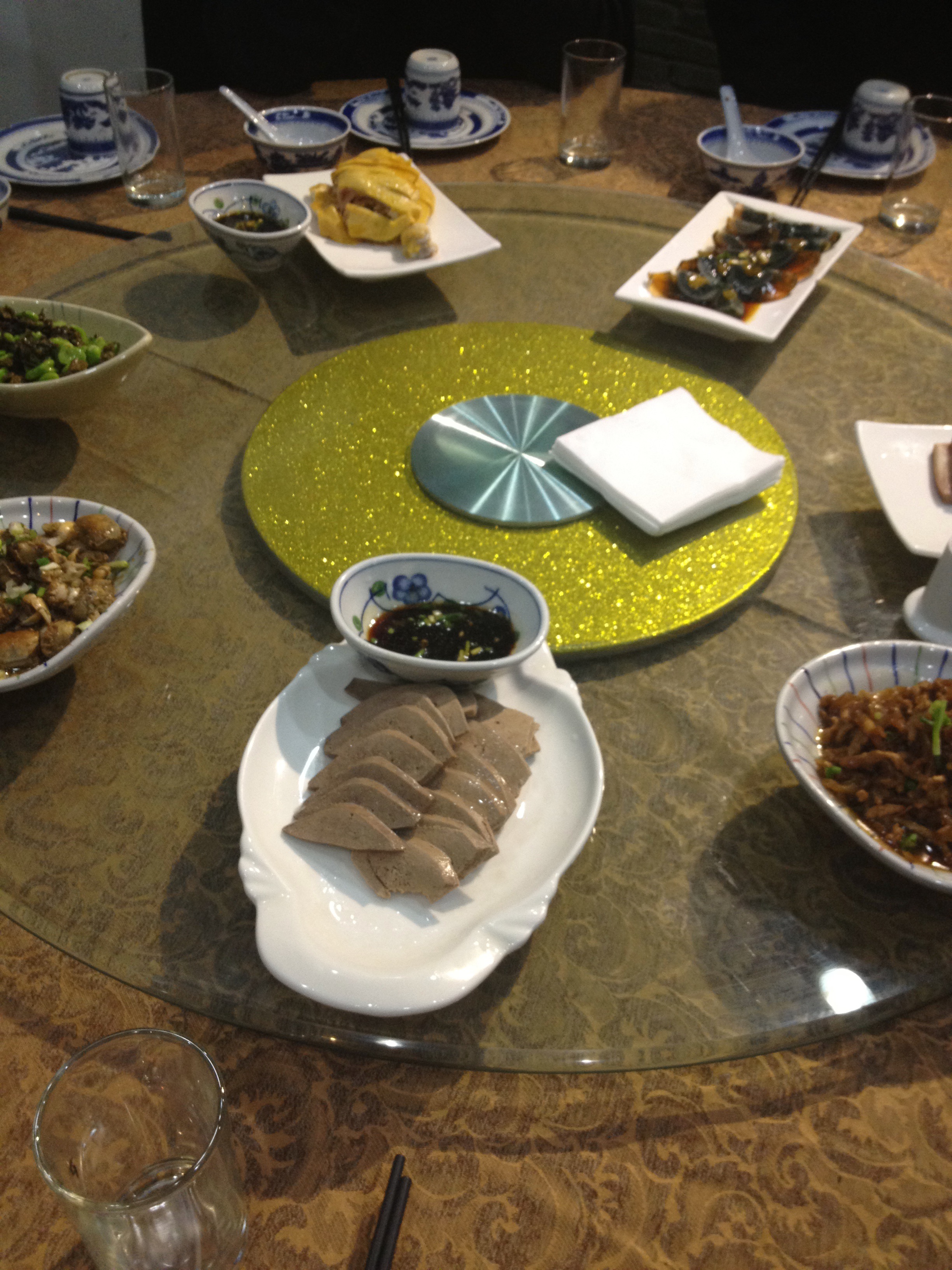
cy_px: 635
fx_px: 1283
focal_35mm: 35
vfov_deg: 52.6
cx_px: 476
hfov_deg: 40.7
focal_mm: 4.28
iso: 160
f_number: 2.4
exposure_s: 1/20
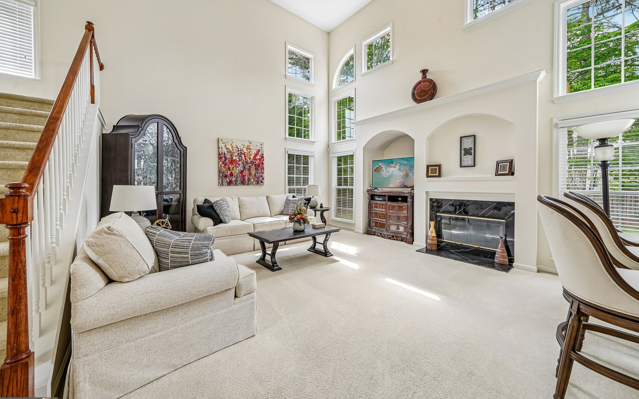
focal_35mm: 13
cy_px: 194
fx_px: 226
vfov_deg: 82.8
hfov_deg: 109.3
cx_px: 330
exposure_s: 1/30
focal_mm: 12
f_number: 8
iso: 320
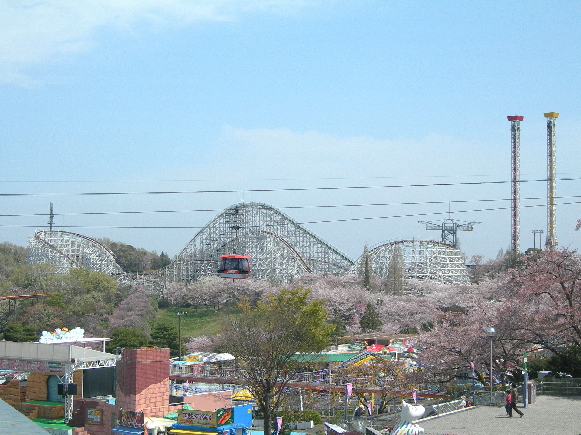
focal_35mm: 72
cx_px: 290
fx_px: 1208
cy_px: 218
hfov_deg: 27.0
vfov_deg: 20.4
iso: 50
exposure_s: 1/294
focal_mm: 14.9
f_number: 6.3
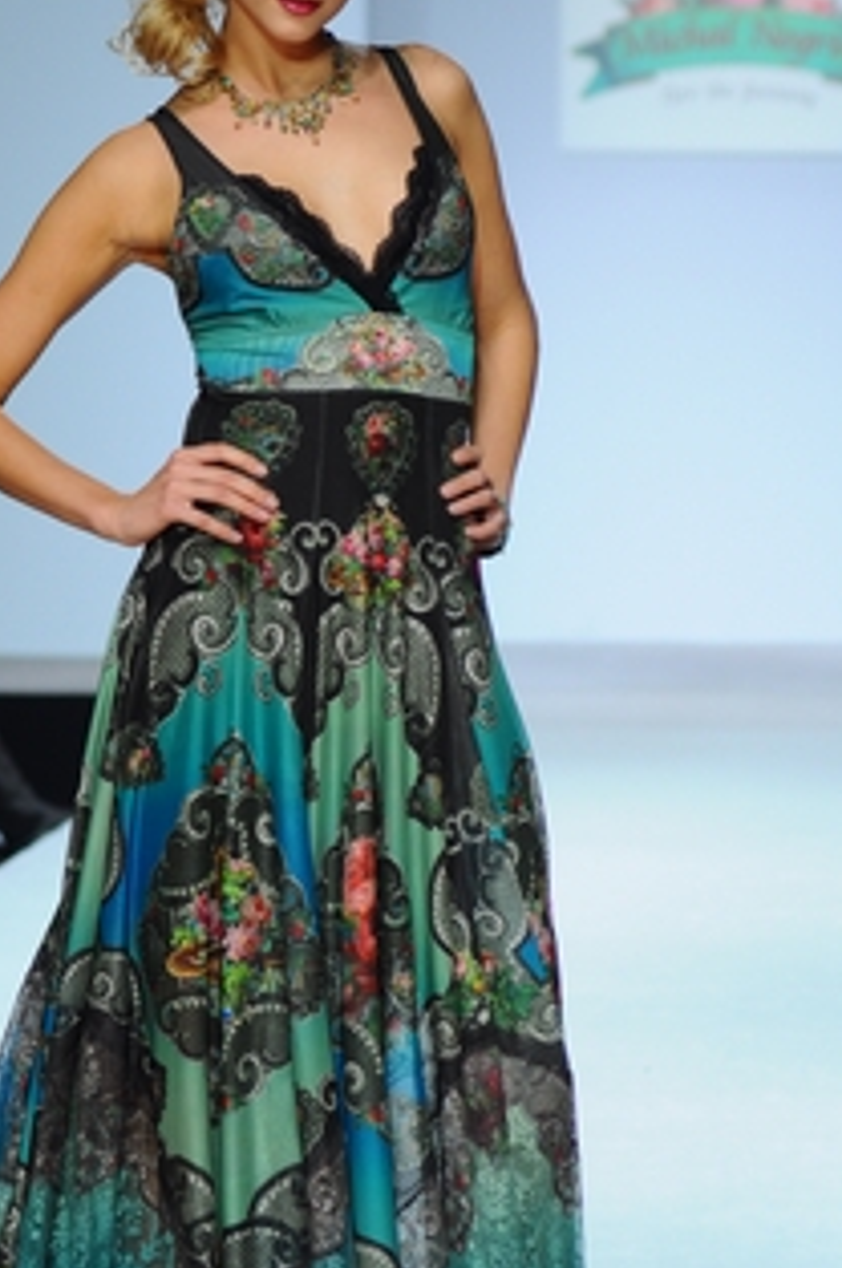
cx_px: 354
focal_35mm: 214
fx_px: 7524
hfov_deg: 6.4
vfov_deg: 9.6
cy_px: 701
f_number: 4
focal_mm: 86
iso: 400
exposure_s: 1/500
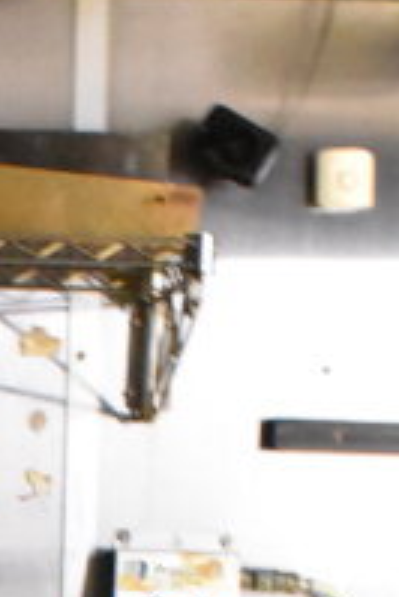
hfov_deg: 10.7
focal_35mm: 124
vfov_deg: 15.7
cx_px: -192
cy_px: 788
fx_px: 2058
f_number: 3.5
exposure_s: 1/30
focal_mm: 18
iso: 10000
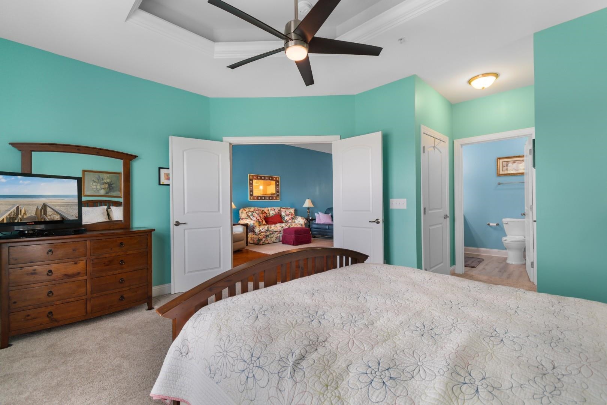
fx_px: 253
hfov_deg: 100.4
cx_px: 304
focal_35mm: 15
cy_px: 202
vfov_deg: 77.3
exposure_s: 1/13
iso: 100
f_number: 4.5
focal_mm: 10
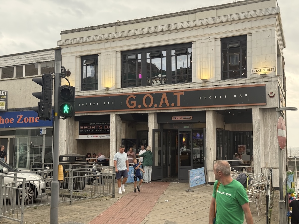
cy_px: 112
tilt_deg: +5.0
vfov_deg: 30.3
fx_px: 415
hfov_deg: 39.7
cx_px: 150
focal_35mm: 48
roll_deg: -0.5
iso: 64
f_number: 1.78
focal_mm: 6.76
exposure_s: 1/411
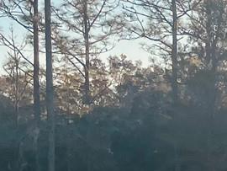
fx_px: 1011
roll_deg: -0.6
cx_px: 483
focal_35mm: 154
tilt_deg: -1.7
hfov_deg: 11.3
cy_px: 235
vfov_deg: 9.4
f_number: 1.6
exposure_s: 1/2564
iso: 32
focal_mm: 4.2
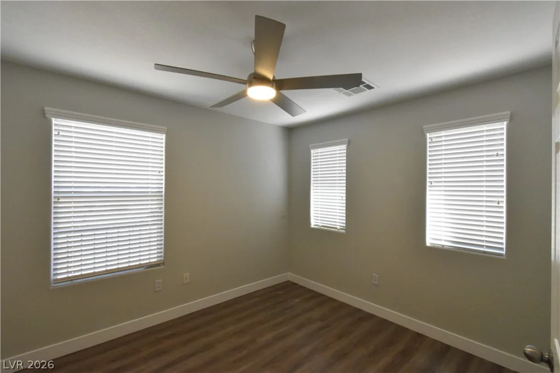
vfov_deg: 77.3
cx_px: 280
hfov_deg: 100.4
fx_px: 233
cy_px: 186
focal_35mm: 15
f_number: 18
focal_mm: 10
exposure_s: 1/60
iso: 4000
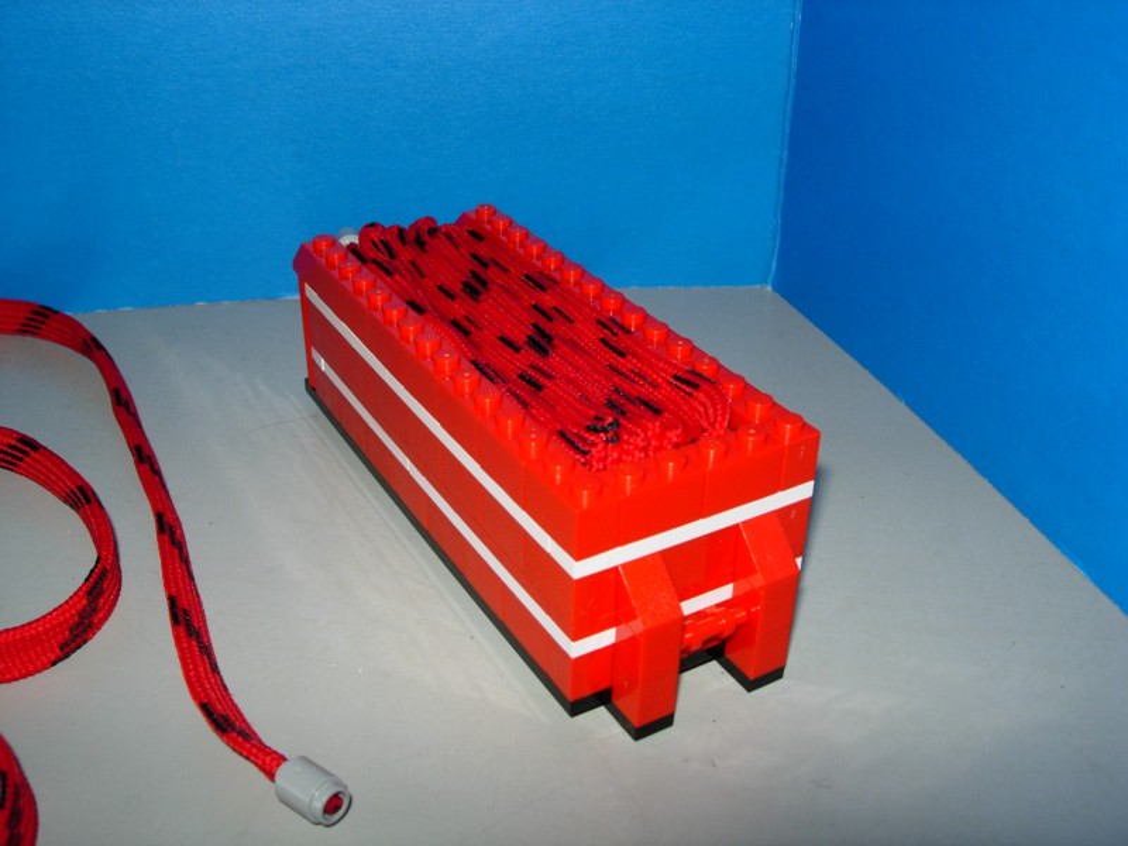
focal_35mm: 38
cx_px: 564
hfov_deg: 49.0
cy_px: 423
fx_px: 1238
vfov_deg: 37.7
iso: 79
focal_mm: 7.8
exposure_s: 1/64
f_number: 4.8
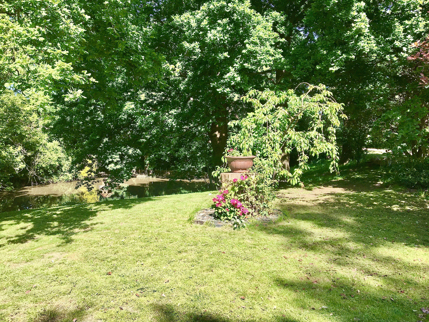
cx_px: 214
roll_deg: -0.5
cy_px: 161
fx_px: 359
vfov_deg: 48.2
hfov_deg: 61.7
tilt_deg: -2.9
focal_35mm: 29
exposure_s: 1/519
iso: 25
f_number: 2.2
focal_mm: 4.15
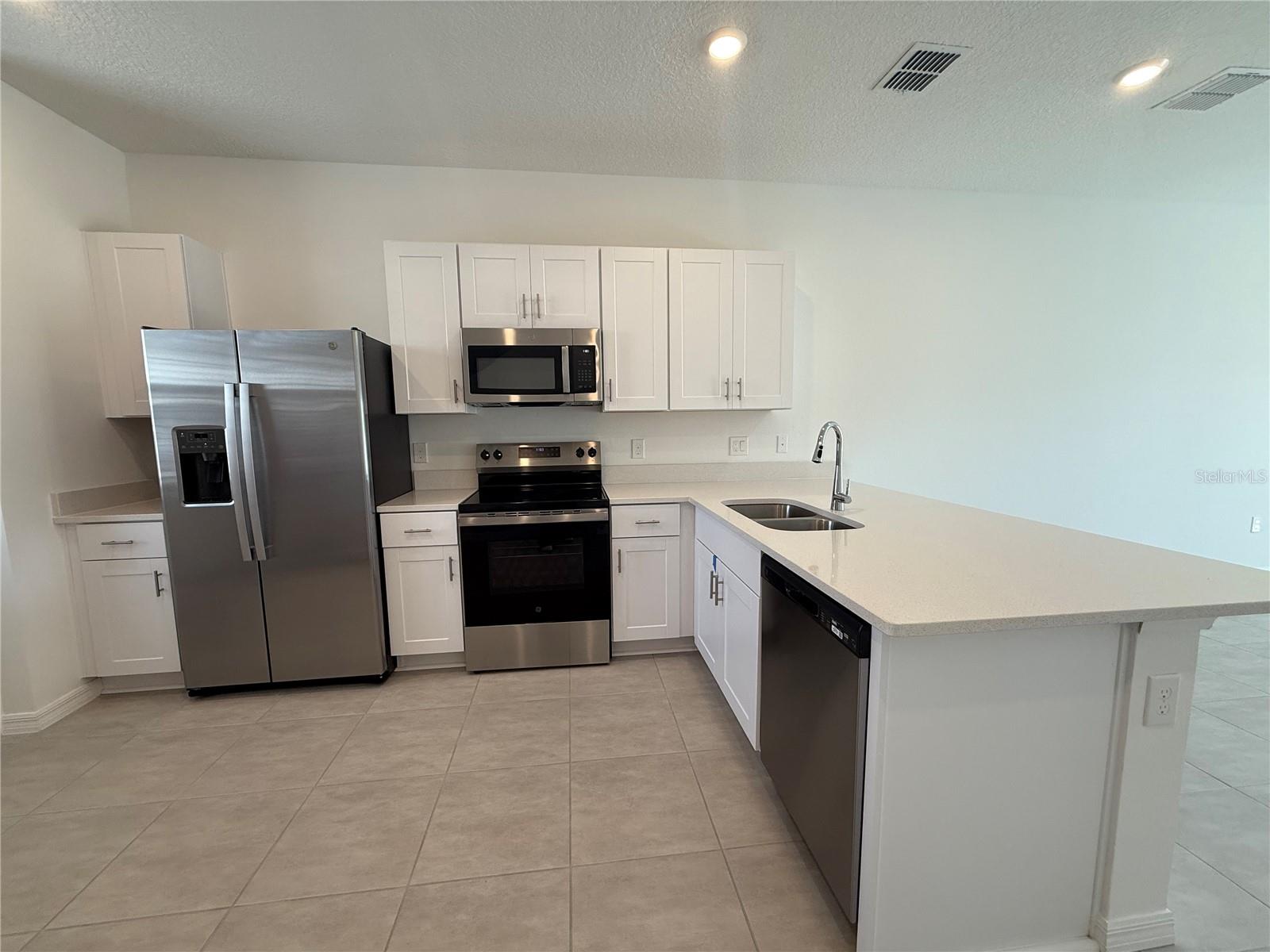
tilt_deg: -5.3
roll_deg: +0.4
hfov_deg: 102.1
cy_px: 476
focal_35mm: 14
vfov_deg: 85.7
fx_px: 514
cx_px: 635
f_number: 2.2
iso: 125
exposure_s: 1/120
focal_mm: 2.22
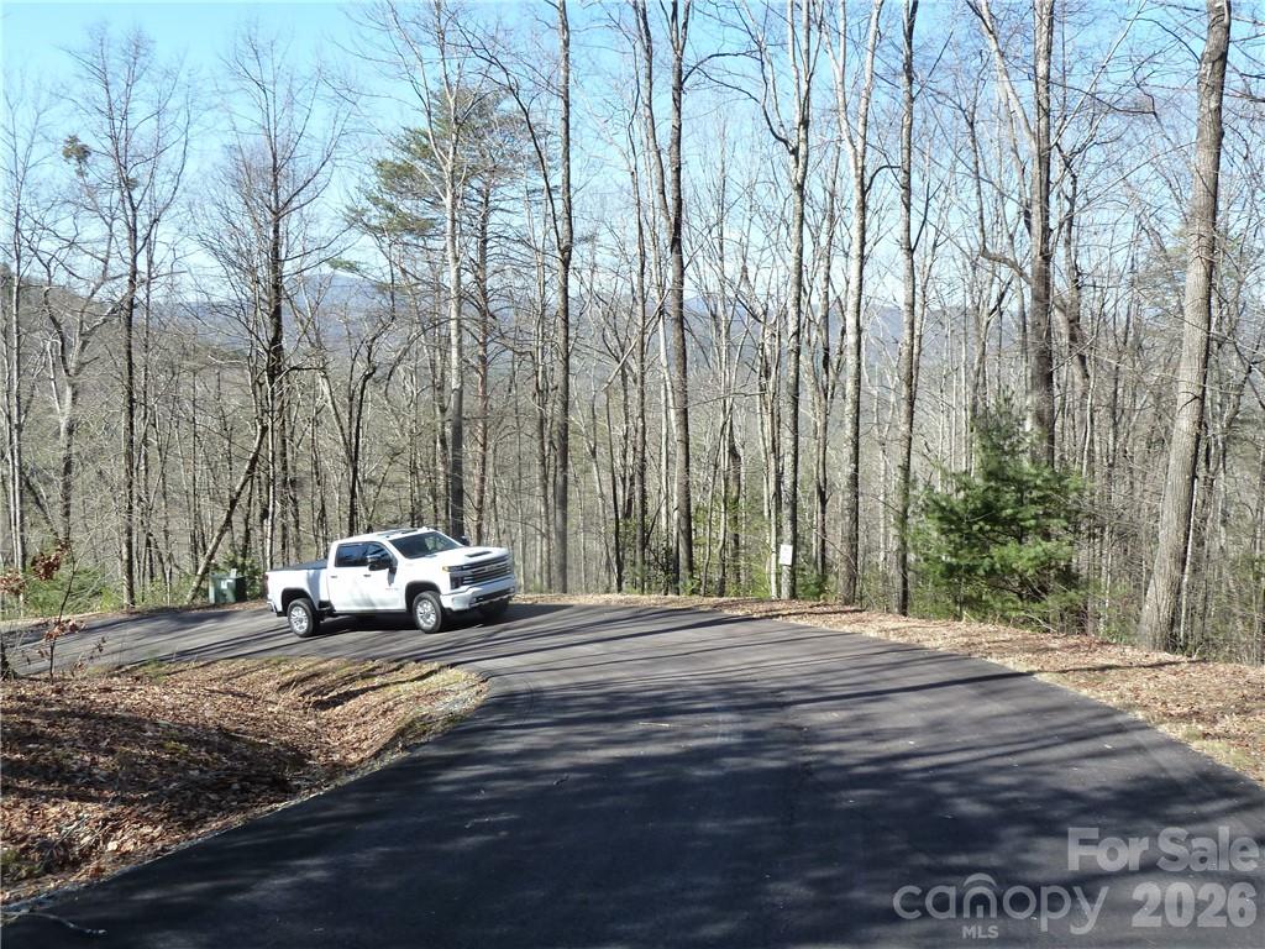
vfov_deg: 44.2
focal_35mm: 32
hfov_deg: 56.8
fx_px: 1169
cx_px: 632
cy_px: 474
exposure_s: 1/200
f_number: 4
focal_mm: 5.3
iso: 125
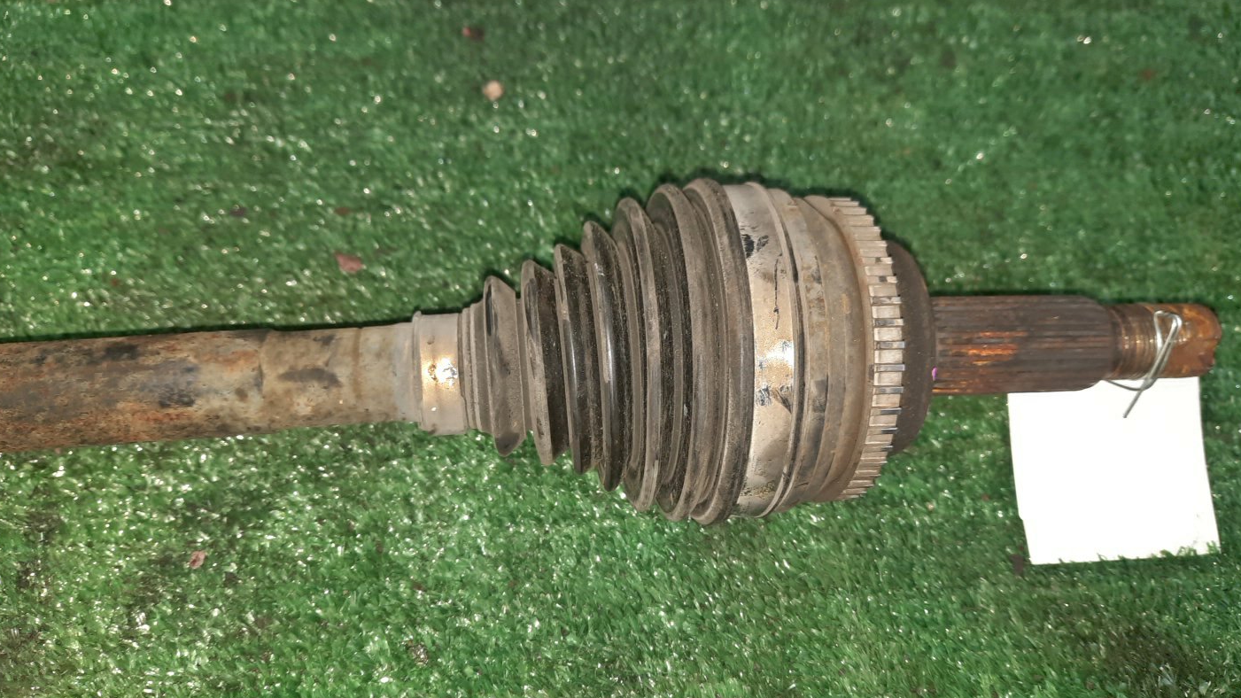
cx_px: 626
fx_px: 921
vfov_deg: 41.5
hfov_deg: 67.9
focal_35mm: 28
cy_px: 345
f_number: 2
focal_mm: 4.6
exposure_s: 1/33
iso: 396
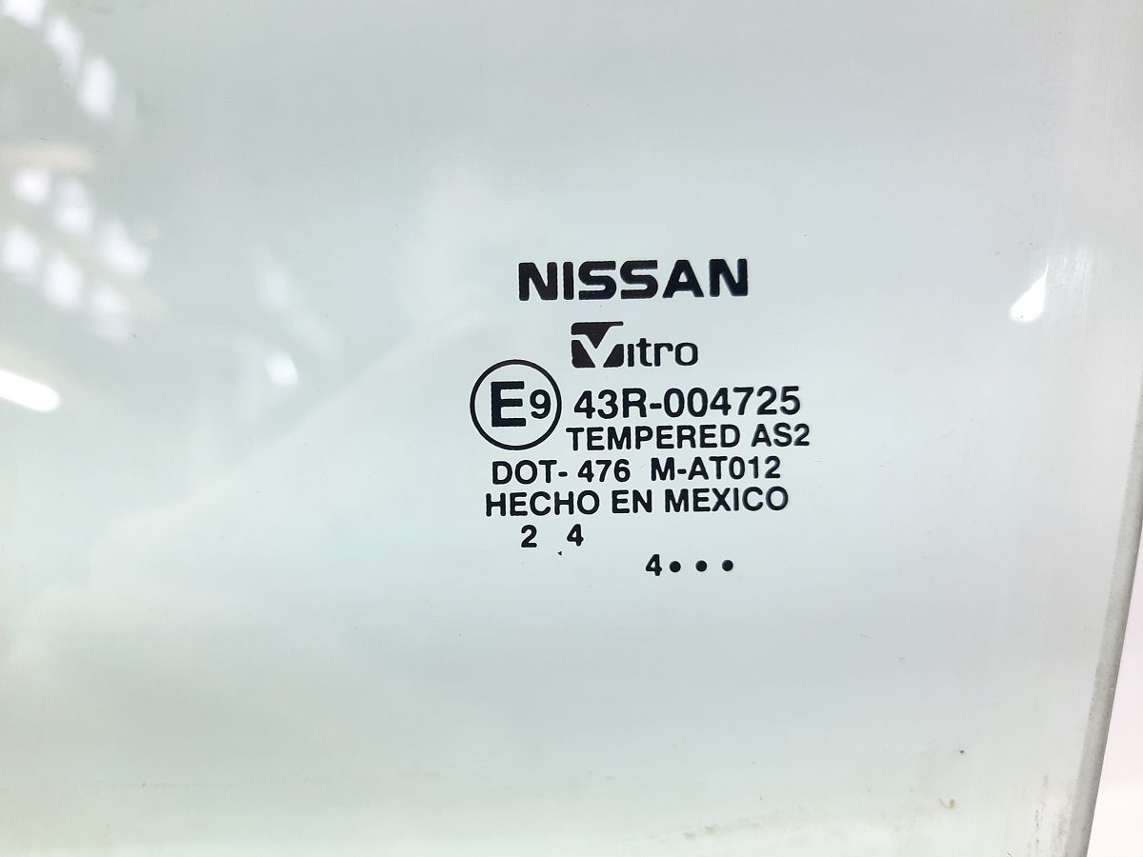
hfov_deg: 69.4
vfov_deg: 54.9
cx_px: 572
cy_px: 428
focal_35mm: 25
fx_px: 825
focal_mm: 4.6
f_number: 2
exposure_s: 1/50
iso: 200
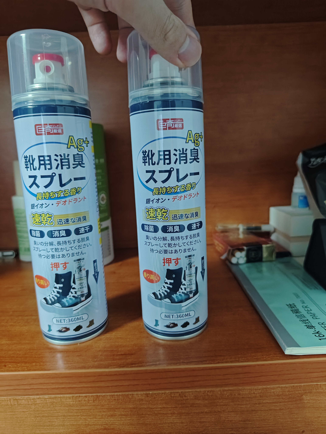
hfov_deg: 58.9
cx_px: 163
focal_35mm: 23
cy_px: 217
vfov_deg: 73.9
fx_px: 289
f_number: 1.88
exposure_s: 1/100
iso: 4773
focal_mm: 5.56
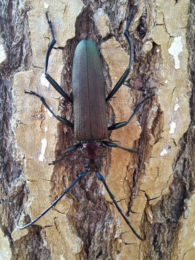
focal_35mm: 25
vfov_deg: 69.4
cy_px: 130
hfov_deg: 54.9
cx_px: 98
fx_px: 188
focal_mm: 2.13
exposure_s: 1/33
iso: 50
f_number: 2.4
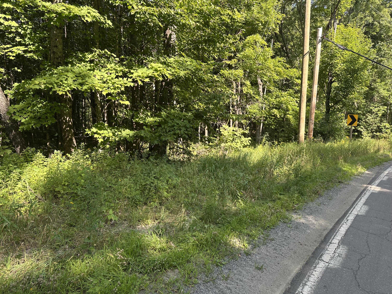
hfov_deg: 71.6
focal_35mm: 24
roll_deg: -2.0
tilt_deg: -2.8
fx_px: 272
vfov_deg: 56.8
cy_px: 147
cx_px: 196
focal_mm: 6.86
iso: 80
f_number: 1.78
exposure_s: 1/454
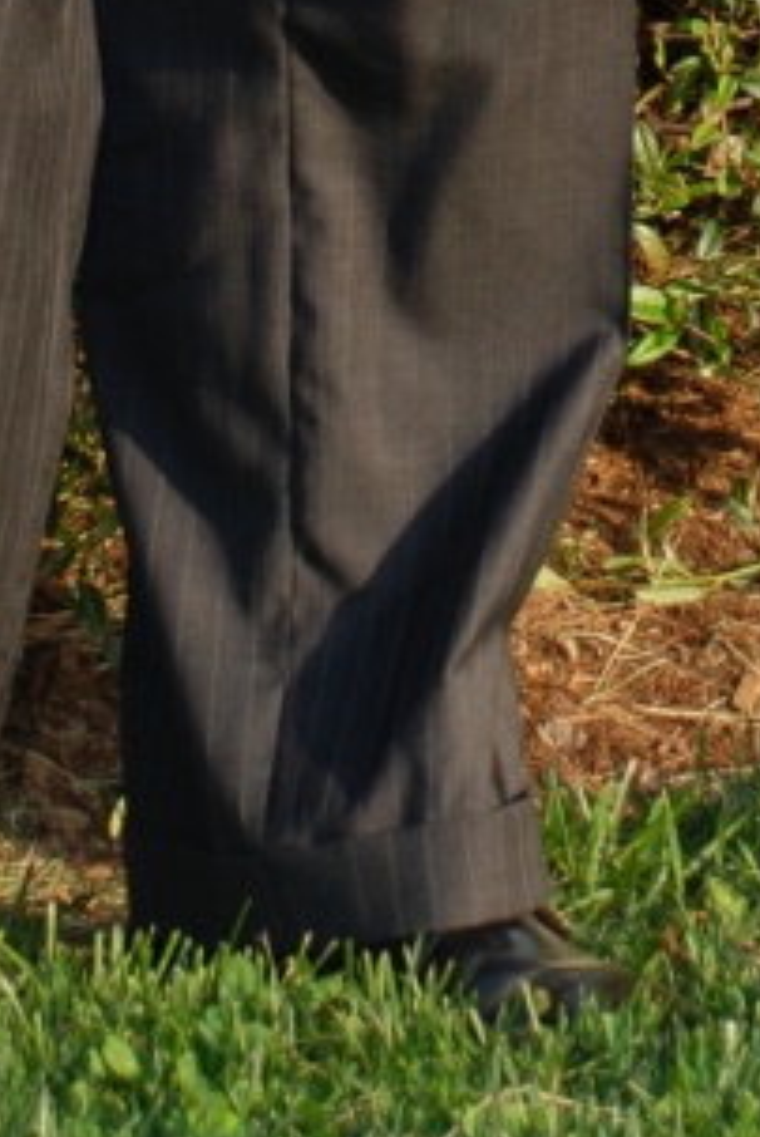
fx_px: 12479
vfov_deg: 5.1
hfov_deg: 3.5
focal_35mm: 395
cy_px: -1331
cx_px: 598
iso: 140
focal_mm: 52
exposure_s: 1/125
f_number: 5.6
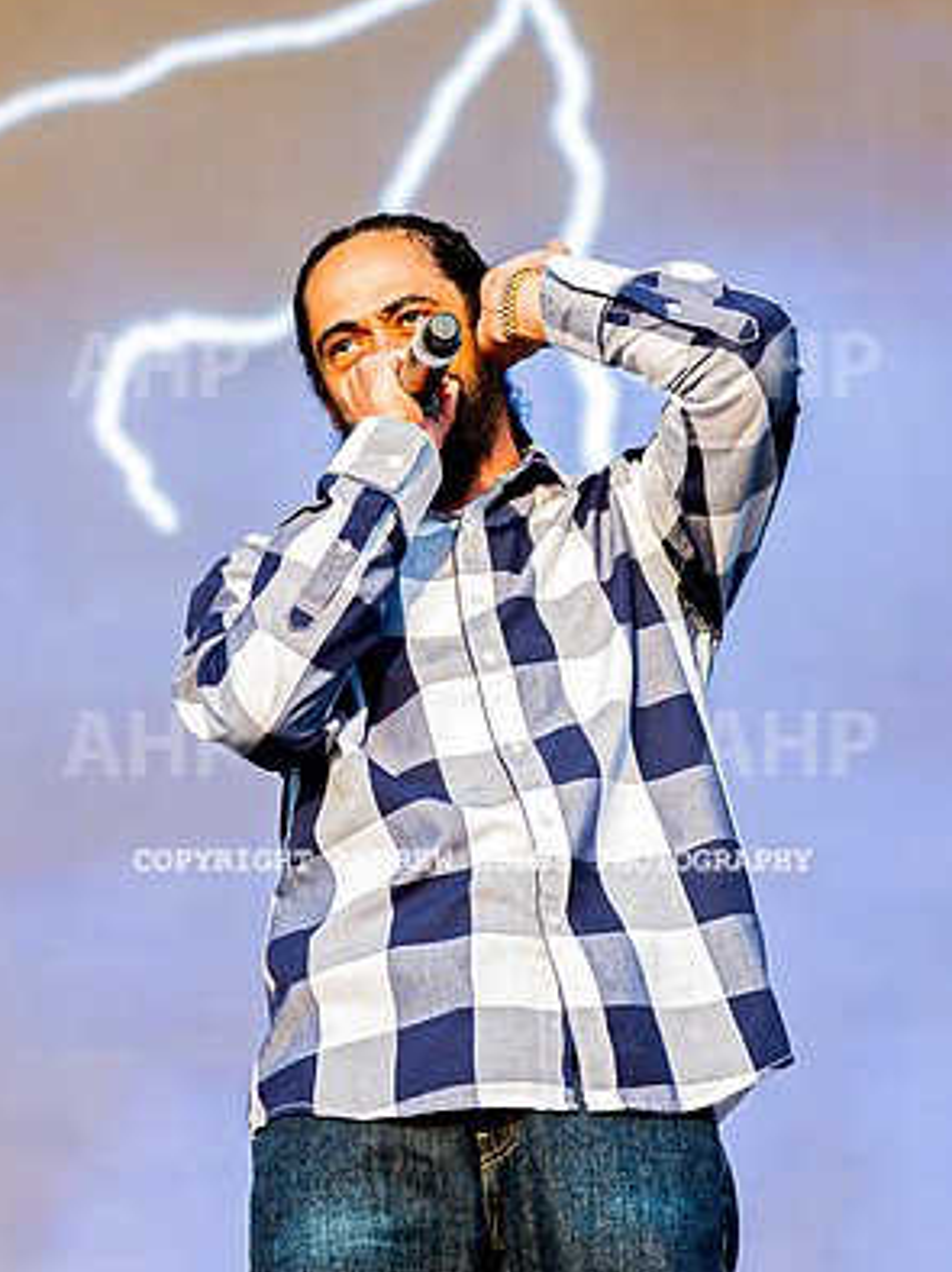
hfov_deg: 9.2
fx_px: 5910
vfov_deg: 12.2
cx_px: 450
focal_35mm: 161
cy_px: 294
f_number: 2.8
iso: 320
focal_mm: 70
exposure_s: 1/800
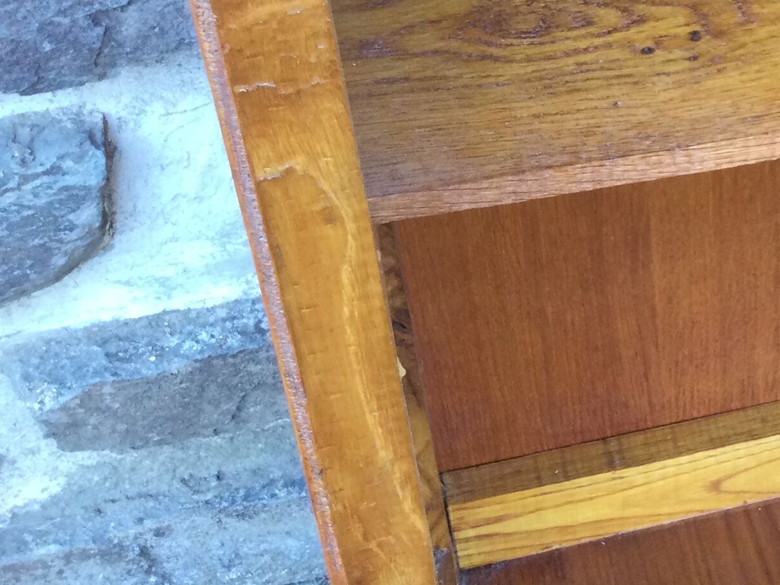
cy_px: 133
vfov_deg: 17.7
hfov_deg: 21.7
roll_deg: -5.6
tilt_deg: -39.8
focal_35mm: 83
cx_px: 955
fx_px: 1870
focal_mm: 3.3
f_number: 2.4
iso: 25
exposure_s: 1/33
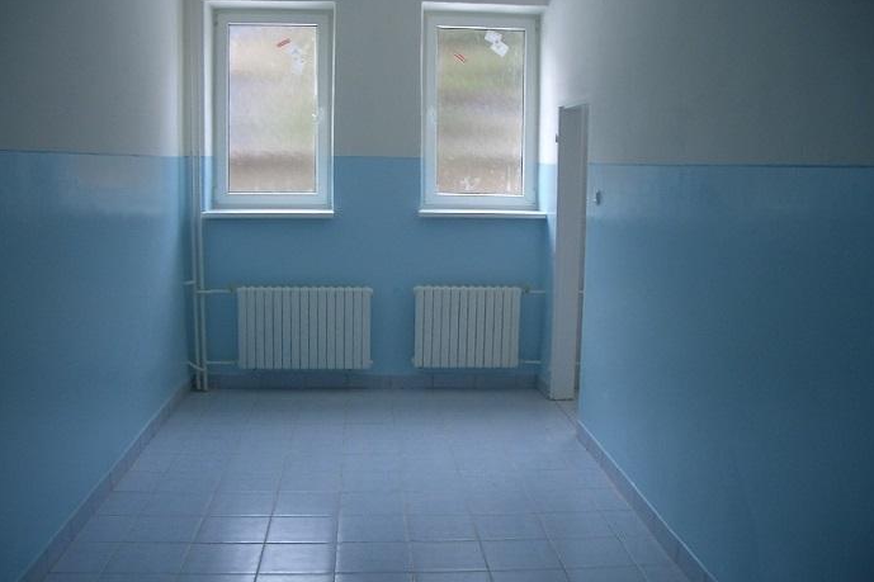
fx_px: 898
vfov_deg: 35.9
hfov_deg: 51.9
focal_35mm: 37
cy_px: 306
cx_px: 441
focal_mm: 5.8
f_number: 2.6
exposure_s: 1/100
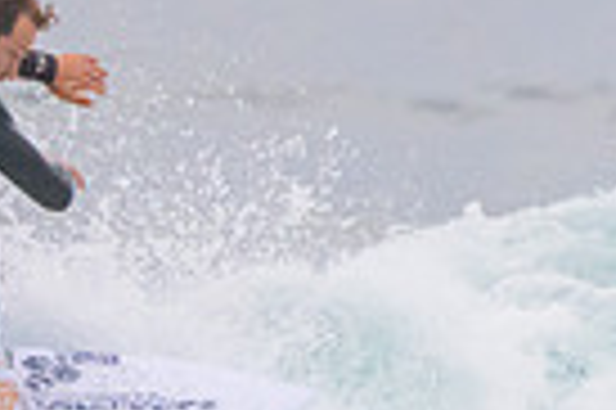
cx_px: -268
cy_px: 468
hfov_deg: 0.8
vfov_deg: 0.5
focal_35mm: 2594
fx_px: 44333
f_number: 5.6
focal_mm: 500
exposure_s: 1/1250
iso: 2000
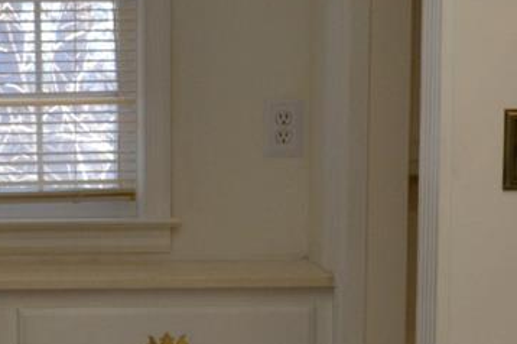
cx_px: 98
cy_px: 406
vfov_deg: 9.0
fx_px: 2166
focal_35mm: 151
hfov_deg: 13.5
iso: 400
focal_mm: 24
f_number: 8
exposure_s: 1/60
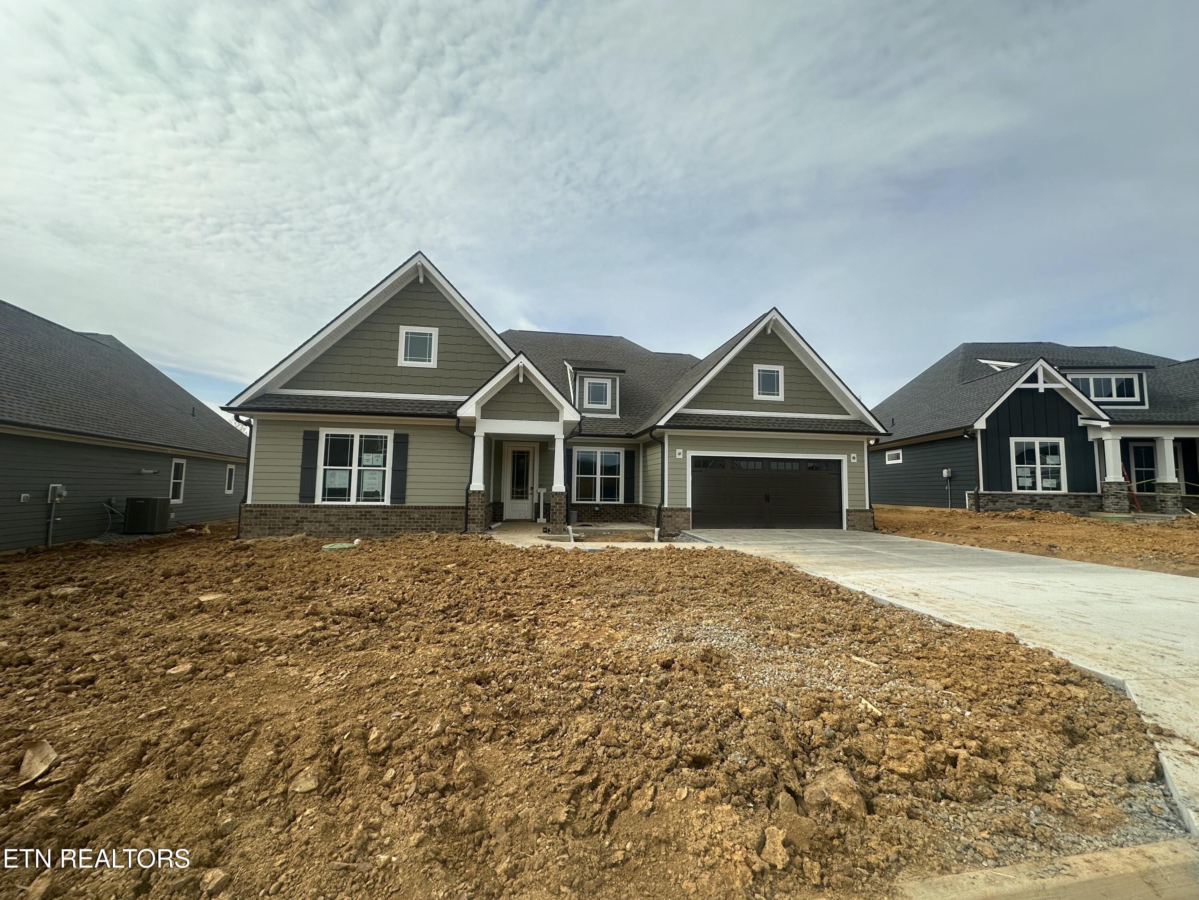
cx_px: 600
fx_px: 485
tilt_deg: +6.3
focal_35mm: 14
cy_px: 450
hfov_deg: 102.1
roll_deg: -1.4
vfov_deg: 85.7
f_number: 2.2
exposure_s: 1/1949
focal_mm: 2.22
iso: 50
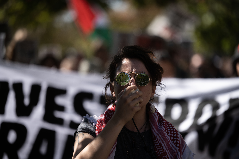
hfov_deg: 12.1
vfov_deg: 8.1
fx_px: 1128
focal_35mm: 170
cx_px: 120
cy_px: 80
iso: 100
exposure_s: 1/2000
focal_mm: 170
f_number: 2.8
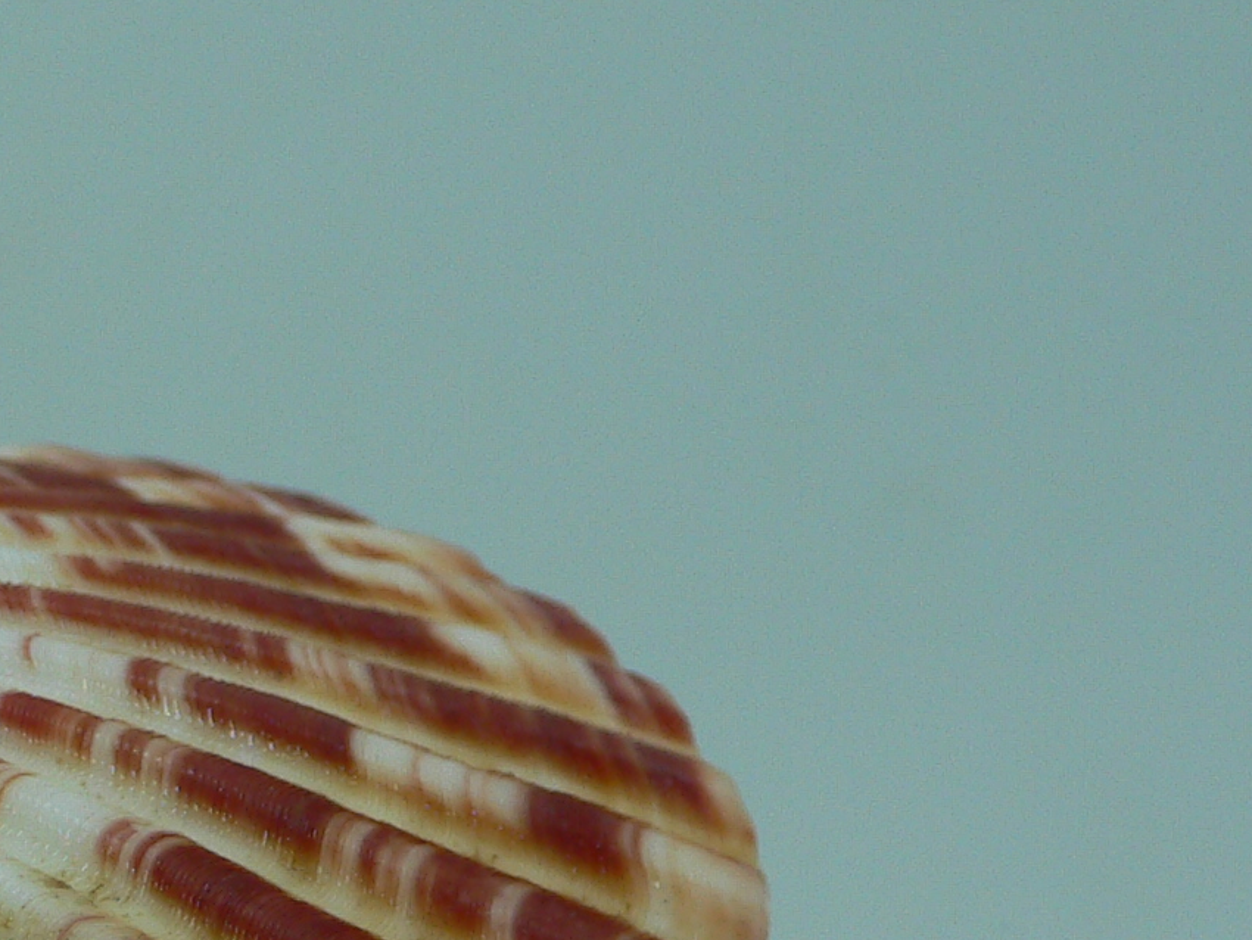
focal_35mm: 83
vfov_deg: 17.3
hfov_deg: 22.5
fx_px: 3003
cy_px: 990
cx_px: -37
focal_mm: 4.6
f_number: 2.8
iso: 80
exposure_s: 1/60
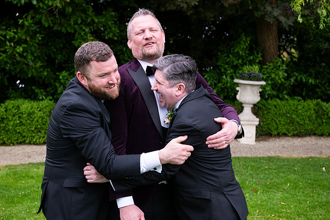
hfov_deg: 35.6
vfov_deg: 24.2
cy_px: 110
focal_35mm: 56
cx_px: 165
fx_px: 513
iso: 320
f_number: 5
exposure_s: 1/200
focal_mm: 56
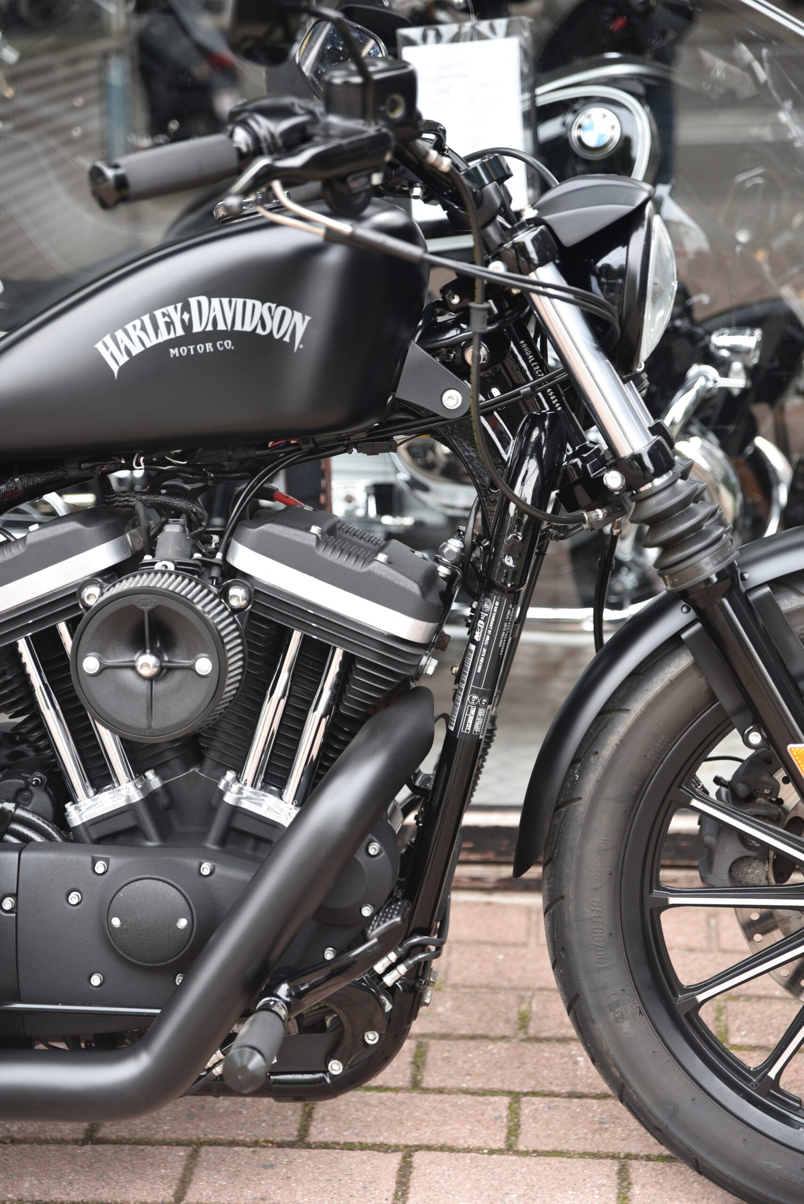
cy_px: 602
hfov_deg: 19.5
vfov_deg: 28.8
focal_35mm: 70
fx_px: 2343
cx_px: 402
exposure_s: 1/50
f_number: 2.8
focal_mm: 70
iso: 100
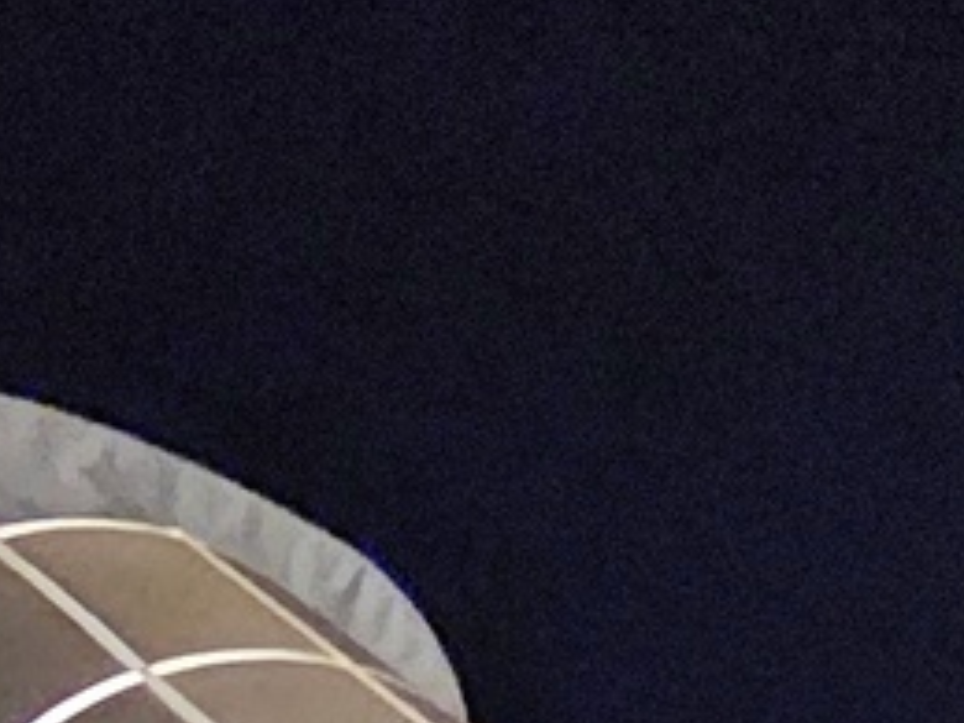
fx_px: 2785
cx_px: 1813
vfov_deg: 13.7
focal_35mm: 100
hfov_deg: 16.1
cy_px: 1149
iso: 3200
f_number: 2.2
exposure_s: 1/25
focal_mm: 2.2
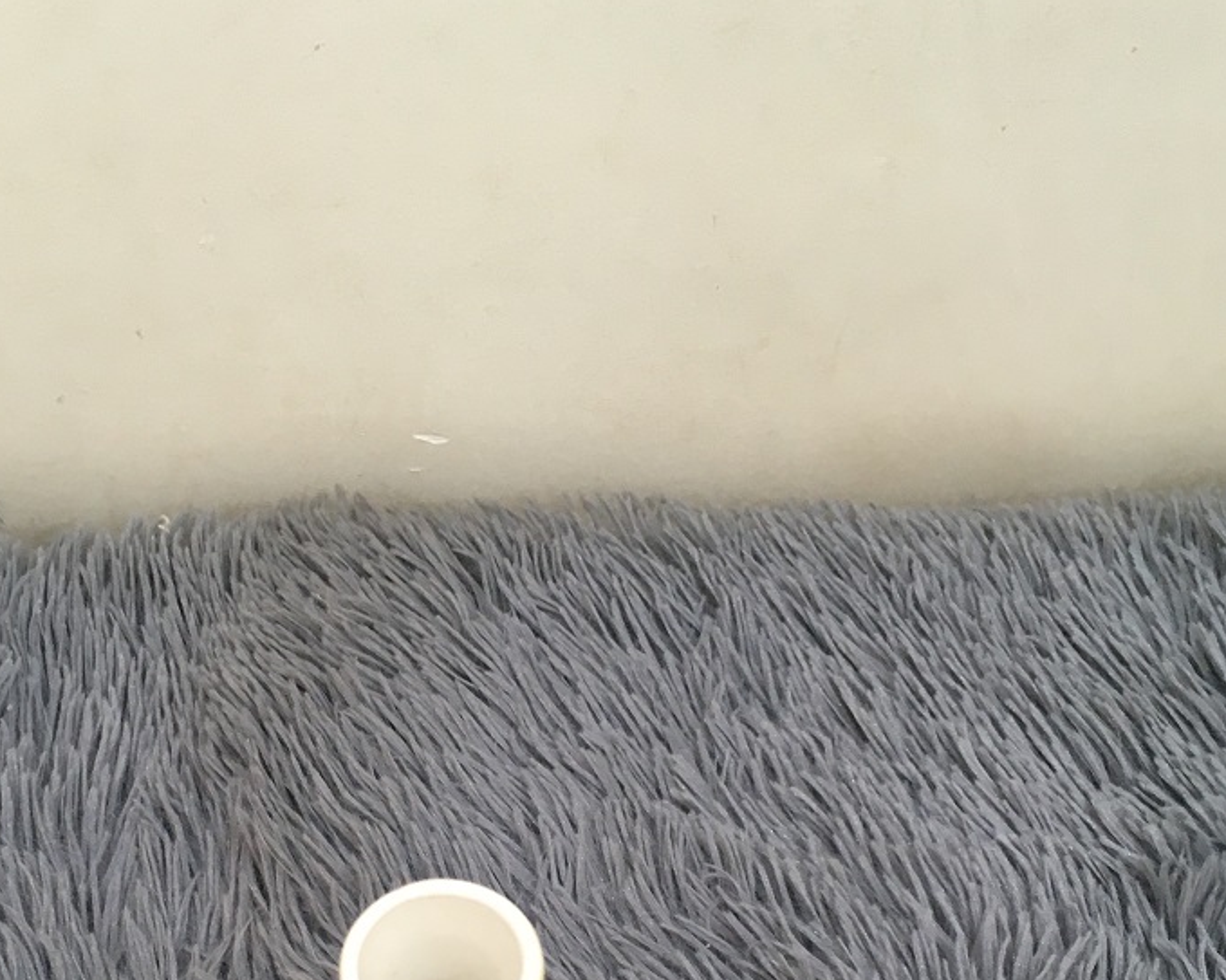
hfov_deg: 37.2
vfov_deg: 28.4
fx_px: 1814
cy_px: 975
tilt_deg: -55.9
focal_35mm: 50
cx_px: 500
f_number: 2.2
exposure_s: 1/33
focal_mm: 4.15
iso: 80
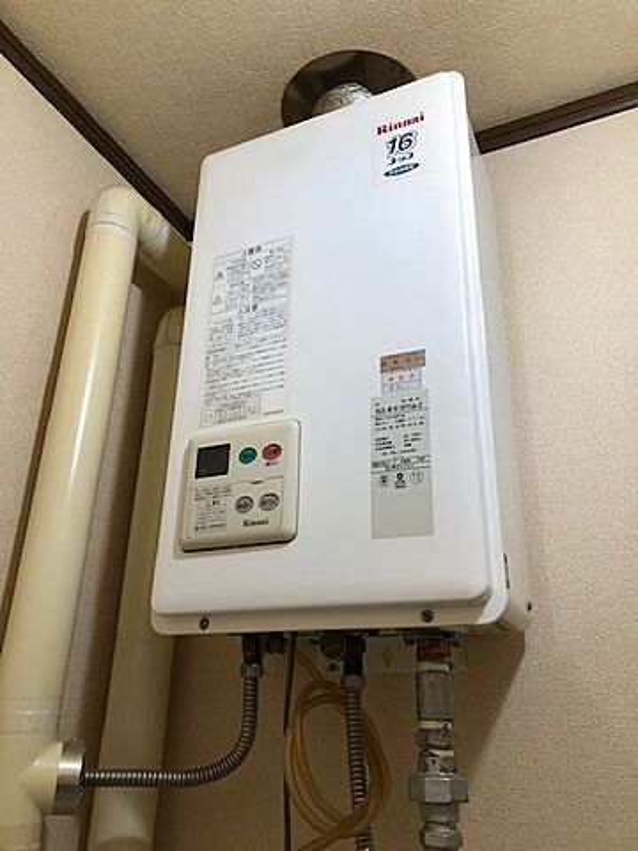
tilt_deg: +21.3
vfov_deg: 63.4
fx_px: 688
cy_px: 426
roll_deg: -2.9
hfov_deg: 49.7
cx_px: 319
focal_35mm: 28
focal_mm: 3.99
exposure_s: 1/25
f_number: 1.8
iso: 32
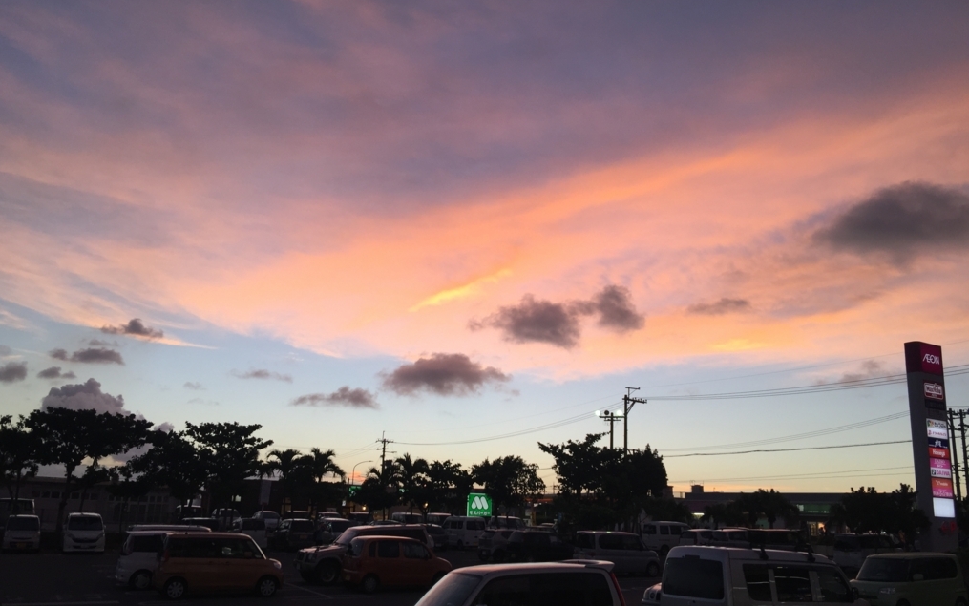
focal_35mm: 31
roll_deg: -3.2
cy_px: 335
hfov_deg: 61.2
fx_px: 819
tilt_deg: +13.4
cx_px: 481
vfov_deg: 40.6
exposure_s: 1/143
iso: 32
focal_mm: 4.15
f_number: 2.2
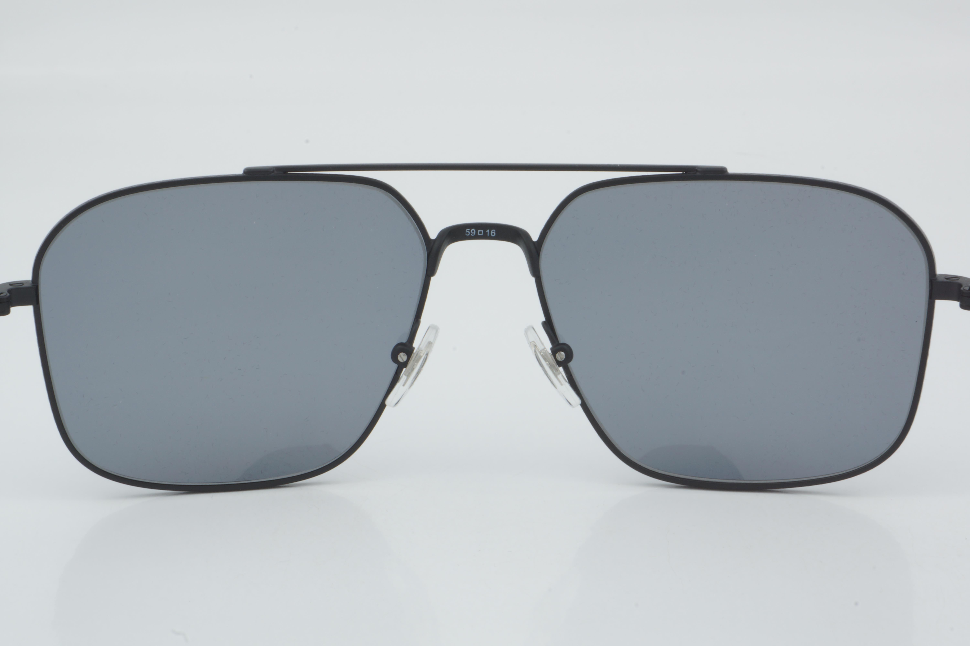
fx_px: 2223
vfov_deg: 16.6
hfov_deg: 24.6
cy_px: 323
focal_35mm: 82
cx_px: 485
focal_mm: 55
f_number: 32
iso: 100
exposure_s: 1/3
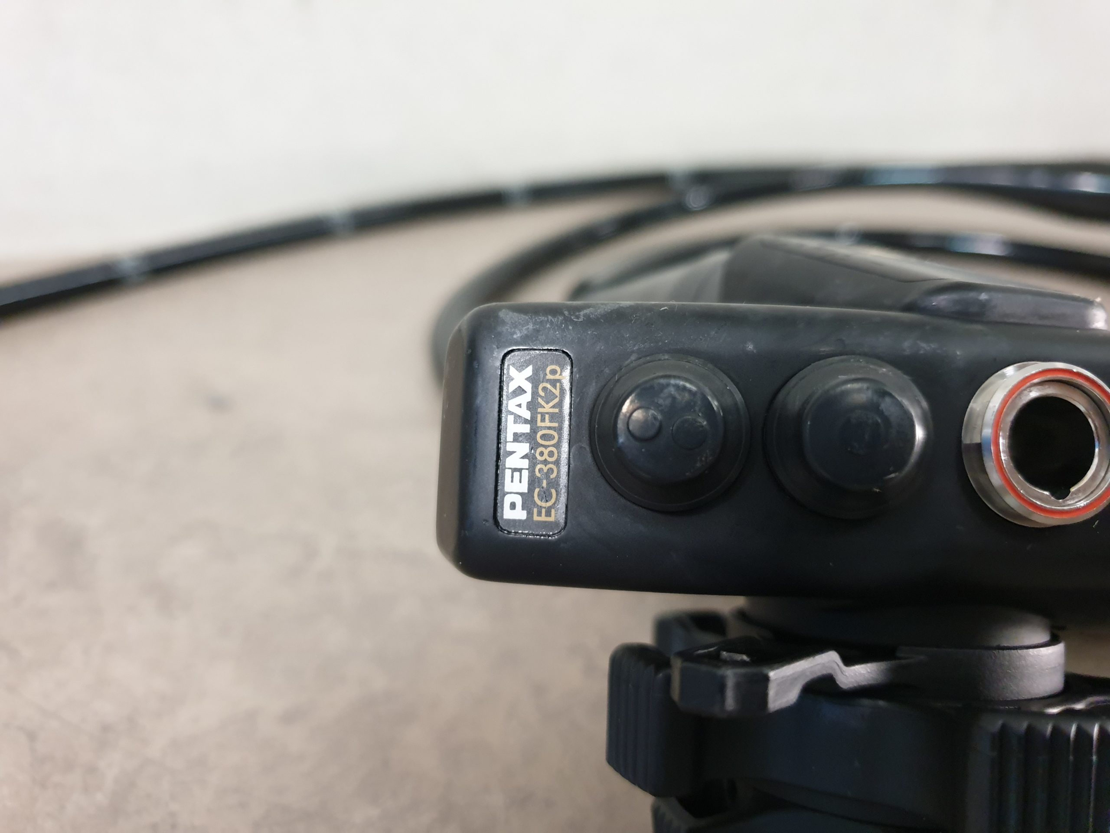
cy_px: 416
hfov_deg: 67.3
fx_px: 834
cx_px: 555
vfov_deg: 53.1
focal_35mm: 26
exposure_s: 1/50
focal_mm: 4.3
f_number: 1.5
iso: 320
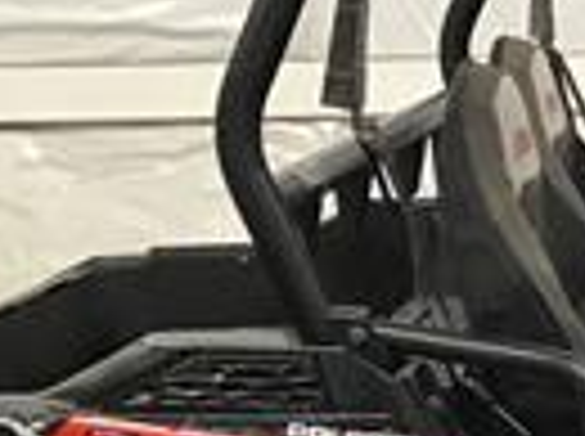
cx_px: 968
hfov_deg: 12.1
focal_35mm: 153
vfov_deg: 9.5
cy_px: 544
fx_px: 2581
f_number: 2.4
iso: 100
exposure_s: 1/30
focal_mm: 3.3
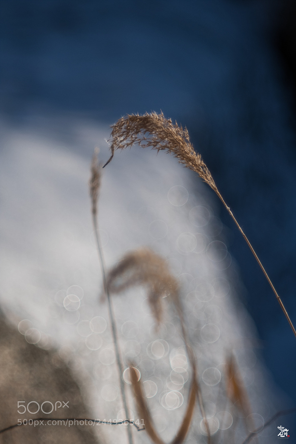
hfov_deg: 35.0
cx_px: 148
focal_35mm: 38
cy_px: 222
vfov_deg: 50.7
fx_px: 469
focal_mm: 25
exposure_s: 1/2200
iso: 400
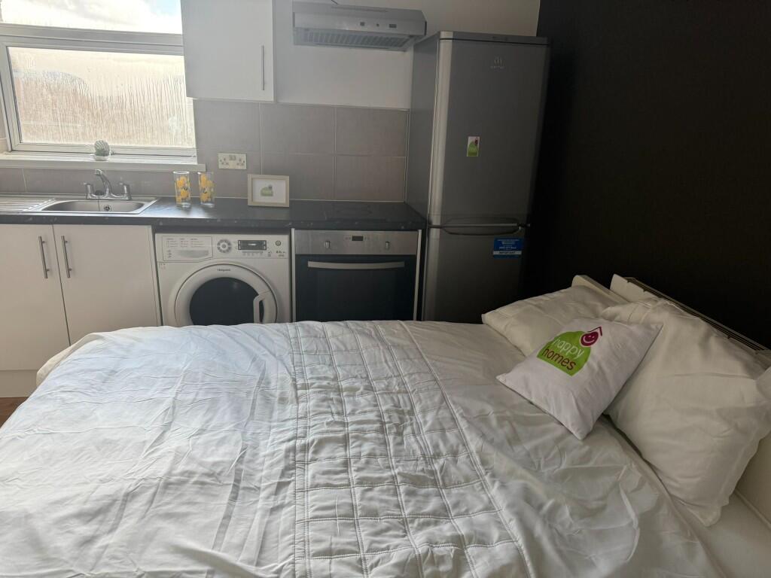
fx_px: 535
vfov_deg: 56.8
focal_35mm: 24
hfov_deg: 71.6
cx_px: 386
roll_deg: -2.2
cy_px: 289
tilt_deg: -17.6
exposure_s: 1/243
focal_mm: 6.76
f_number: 1.78
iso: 200
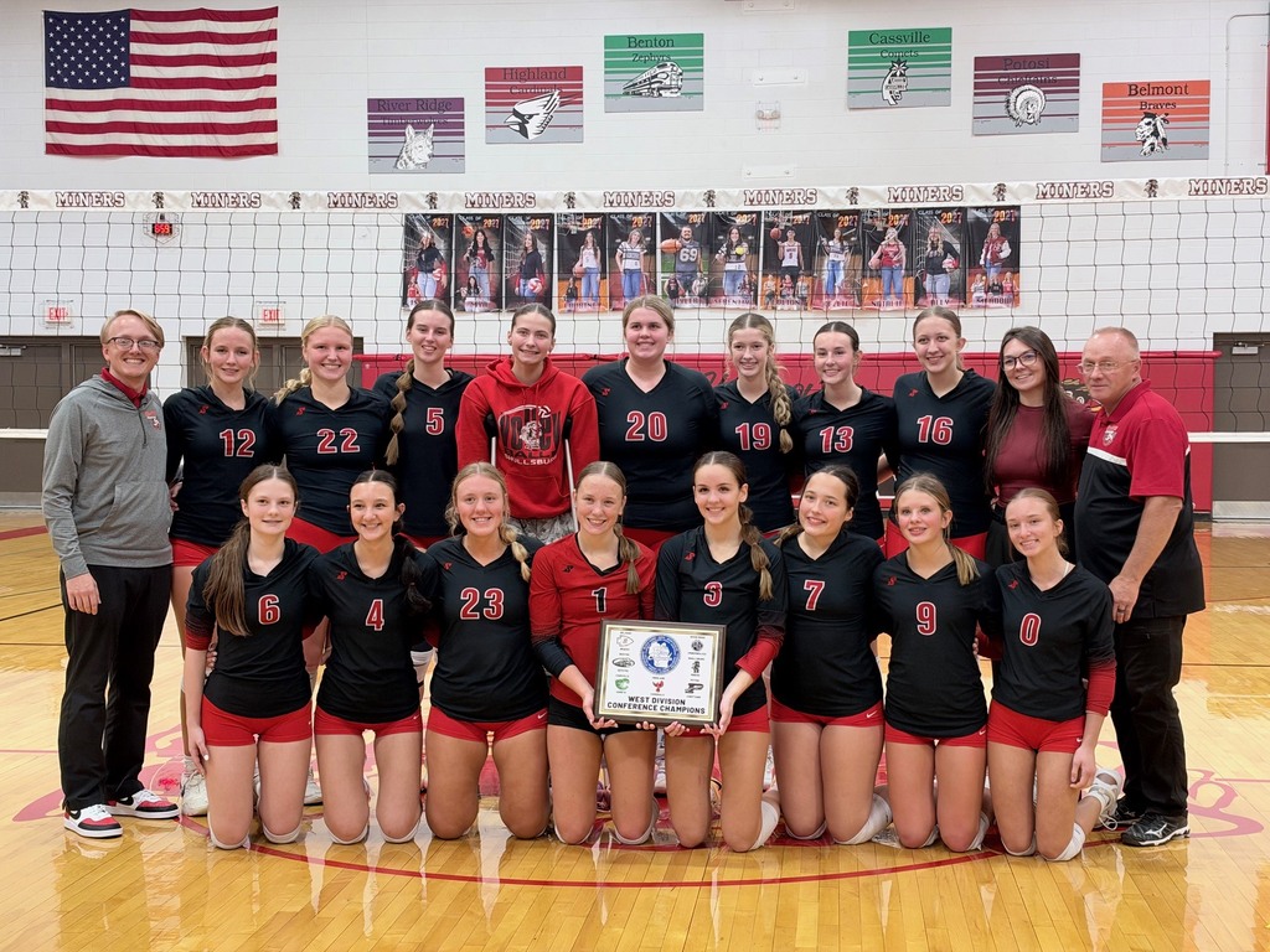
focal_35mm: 48
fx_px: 1761
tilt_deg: -3.0
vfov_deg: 30.3
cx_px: 635
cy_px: 476
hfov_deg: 39.7
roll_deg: -0.3
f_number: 1.8
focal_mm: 6.93
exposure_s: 1/40
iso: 200
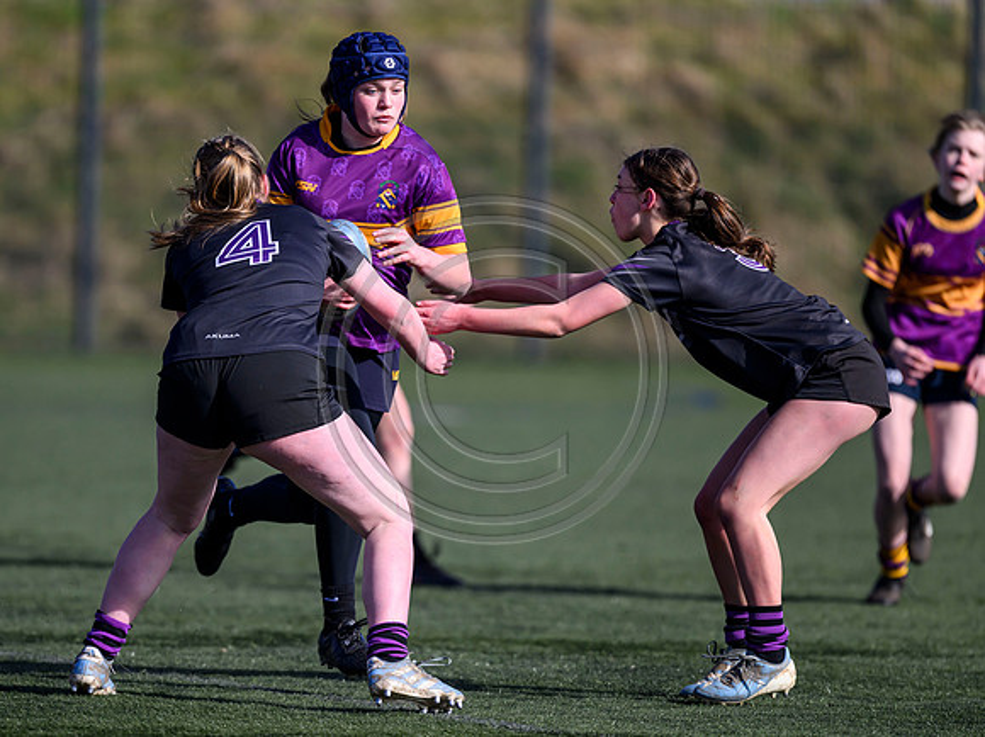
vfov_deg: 2.9
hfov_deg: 3.9
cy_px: 403
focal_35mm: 505
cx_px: 339
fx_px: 14362
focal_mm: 400
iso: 500
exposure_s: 1/8000
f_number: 3.2
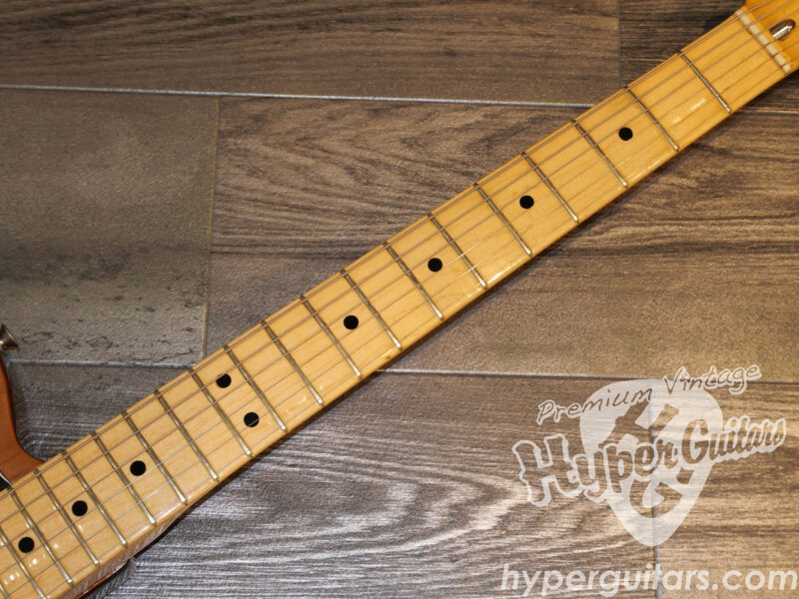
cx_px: 400
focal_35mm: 64
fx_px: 1477
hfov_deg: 30.3
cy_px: 300
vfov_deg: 22.9
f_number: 5.6
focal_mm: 32
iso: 800
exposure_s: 1/50
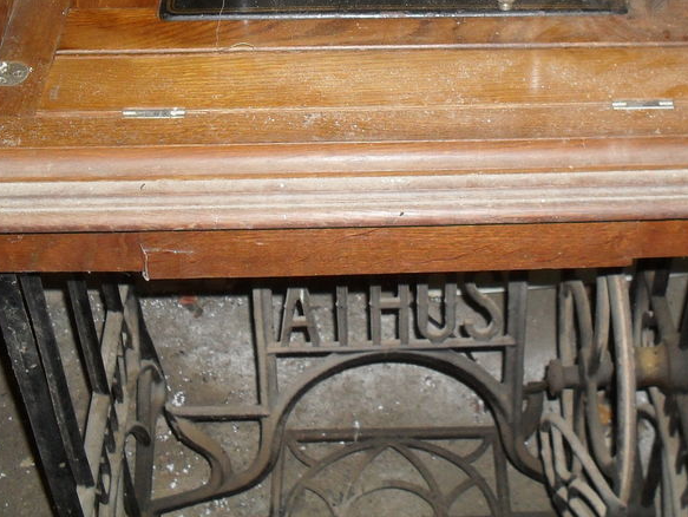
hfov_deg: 32.0
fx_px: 1193
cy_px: 81
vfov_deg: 24.0
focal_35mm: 60
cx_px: 443
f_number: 3.2
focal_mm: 6.3
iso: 200
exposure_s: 1/45
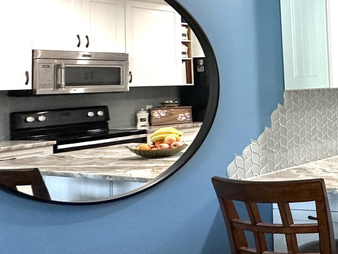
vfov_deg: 31.9
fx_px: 439
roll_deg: +0.7
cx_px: 505
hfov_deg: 28.2
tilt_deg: +0.5
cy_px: 82
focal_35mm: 45
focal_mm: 2.22
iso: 200
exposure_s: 1/60
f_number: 2.2
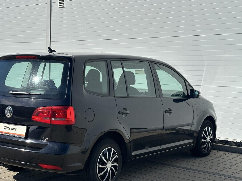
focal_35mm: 60
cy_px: 108
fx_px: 419
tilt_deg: -4.9
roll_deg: -1.2
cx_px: 91
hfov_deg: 32.0
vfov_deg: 24.4
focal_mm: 6.86
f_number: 1.78
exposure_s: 1/5263
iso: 64
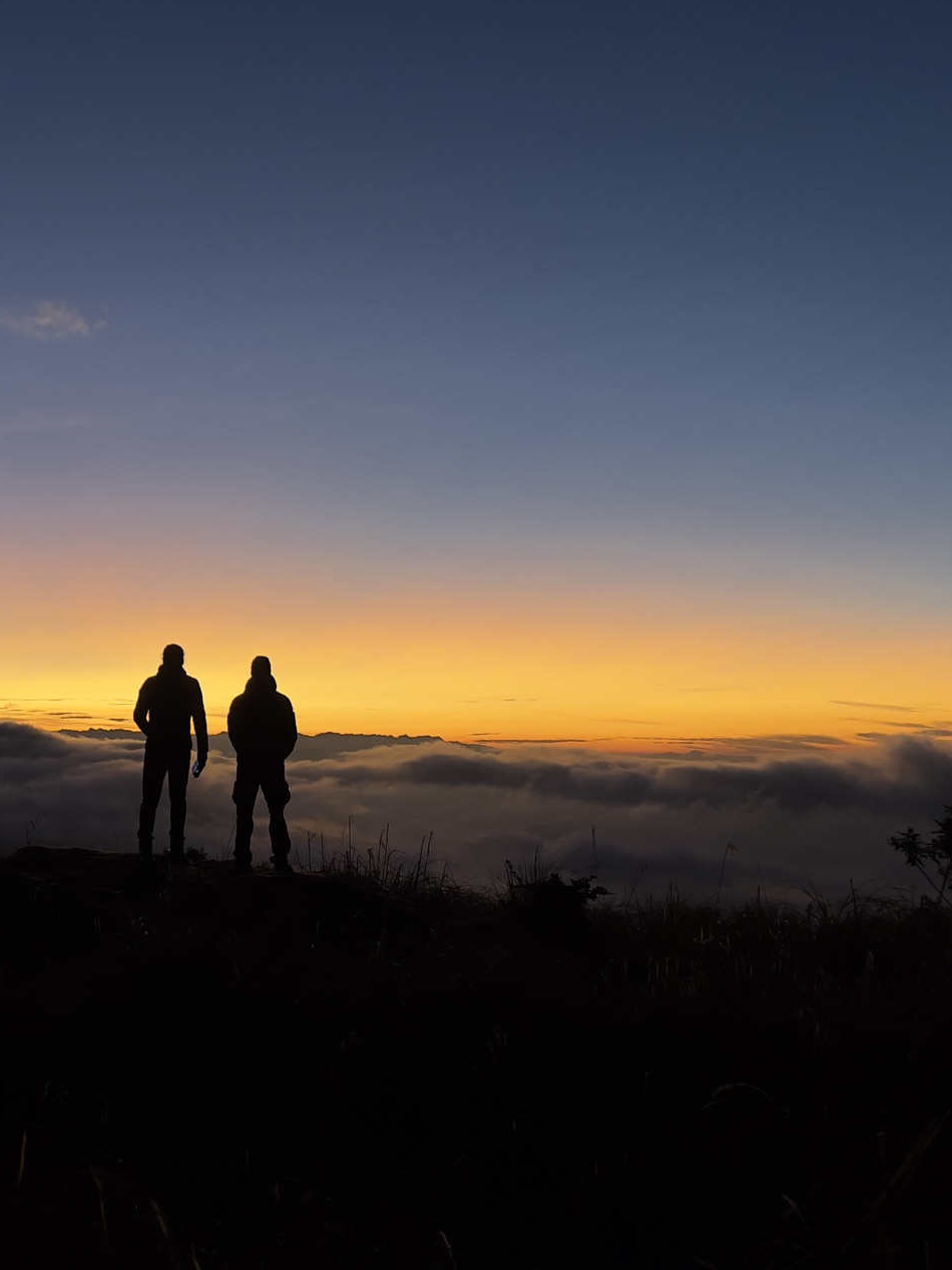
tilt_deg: +3.9
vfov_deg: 47.9
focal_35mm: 39
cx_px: 186
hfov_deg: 35.6
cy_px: 645
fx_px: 1430
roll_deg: -0.2
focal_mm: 4.2
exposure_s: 1/121
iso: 80
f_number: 1.6
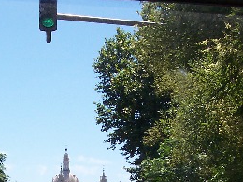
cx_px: 62
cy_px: 189
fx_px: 821
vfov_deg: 12.5
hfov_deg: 16.7
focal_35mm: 117
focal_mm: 8
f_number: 4.8
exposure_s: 1/500
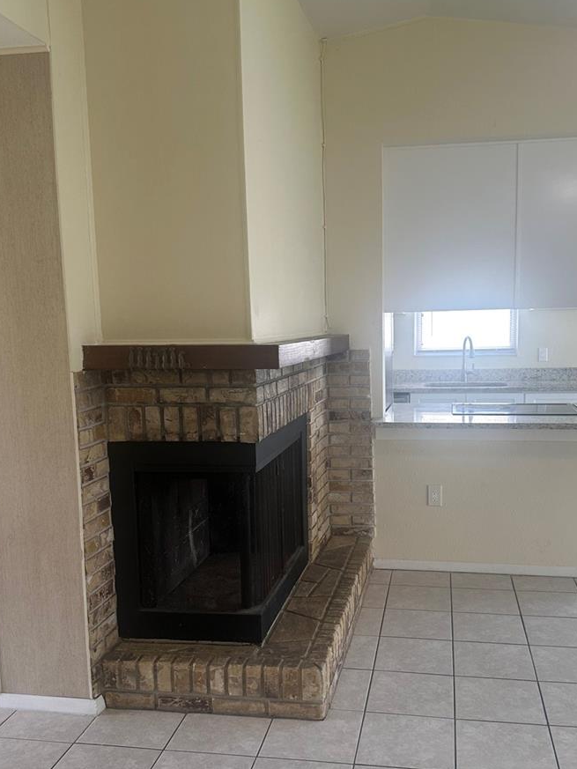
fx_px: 733
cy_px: 418
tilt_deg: -6.0
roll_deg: +0.3
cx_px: 329
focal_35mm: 33
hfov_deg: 42.9
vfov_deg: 55.3
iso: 100
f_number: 1.78
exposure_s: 1/120
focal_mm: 6.86
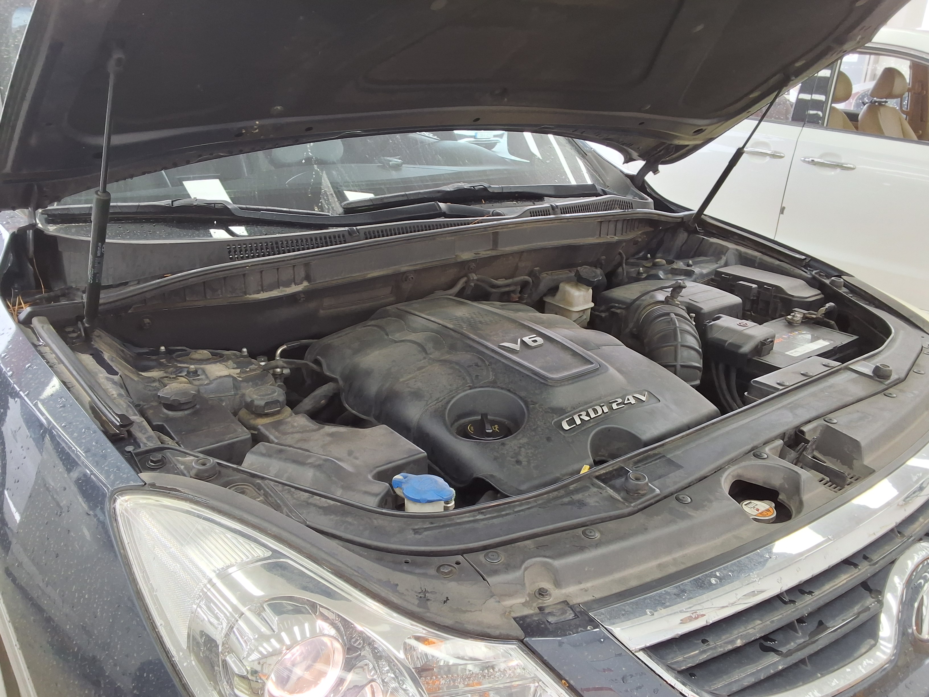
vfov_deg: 49.7
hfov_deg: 63.4
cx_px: 464
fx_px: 751
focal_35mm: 28
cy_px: 348
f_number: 1.9
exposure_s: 1/60
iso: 64
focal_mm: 2.91
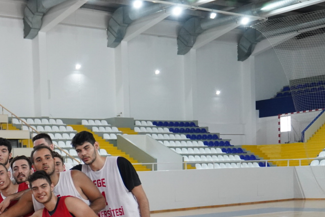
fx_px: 614
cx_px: -41
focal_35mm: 68
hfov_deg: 27.0
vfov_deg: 19.5
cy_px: 211
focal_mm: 29
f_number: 2.8
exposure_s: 1/400
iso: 4000
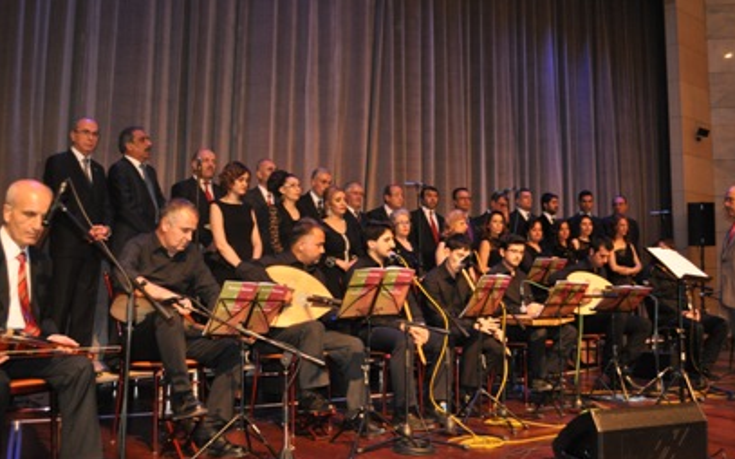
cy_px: 197
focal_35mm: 37
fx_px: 741
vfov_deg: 34.3
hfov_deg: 52.8
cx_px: 376
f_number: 3.8
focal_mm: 22
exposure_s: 1/60
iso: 800
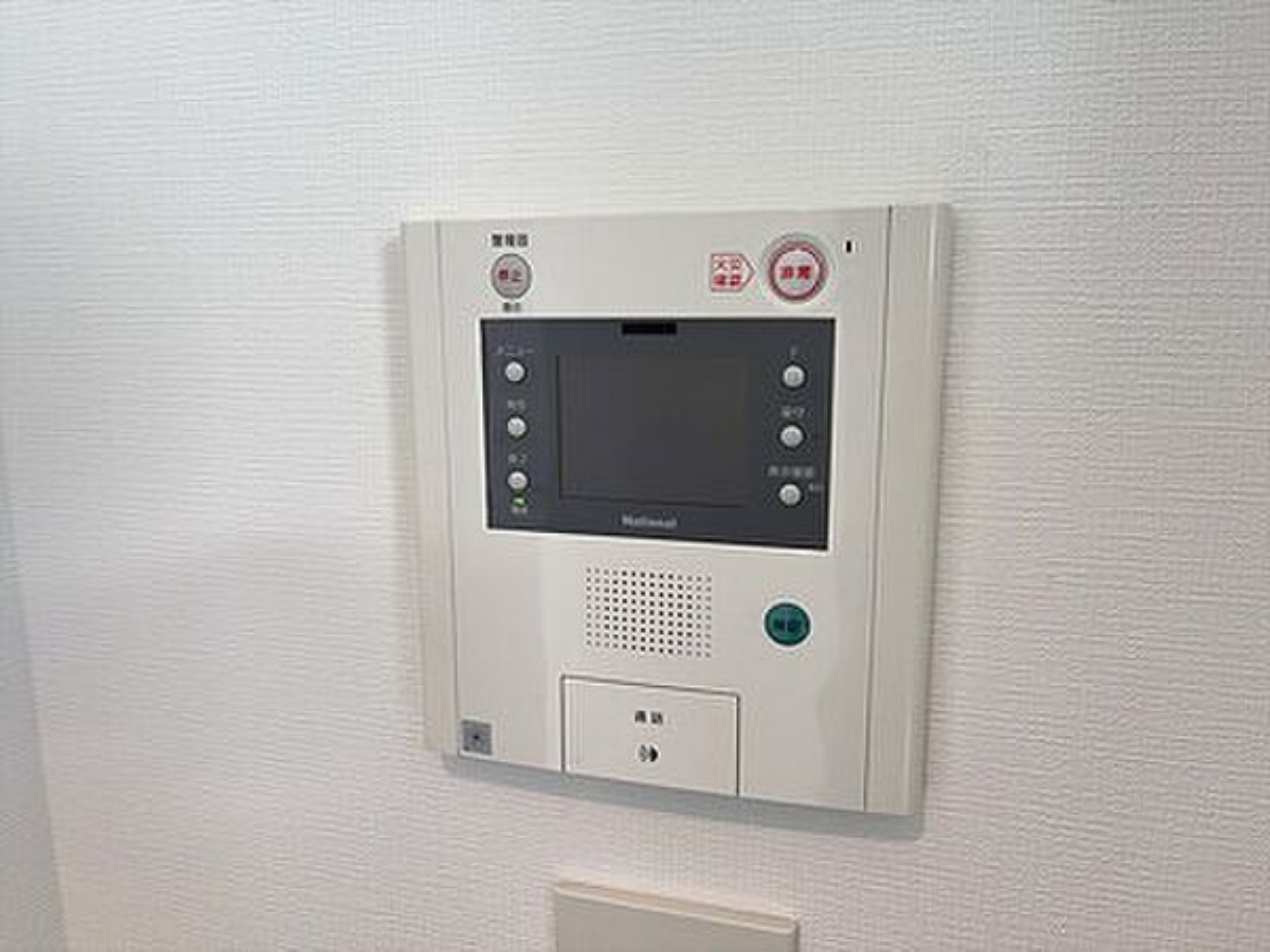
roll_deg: +0.1
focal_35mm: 26
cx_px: 635
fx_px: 954
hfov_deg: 67.3
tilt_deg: -10.1
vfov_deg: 53.1
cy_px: 476
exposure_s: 1/50
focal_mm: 5.1
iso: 64
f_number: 1.6
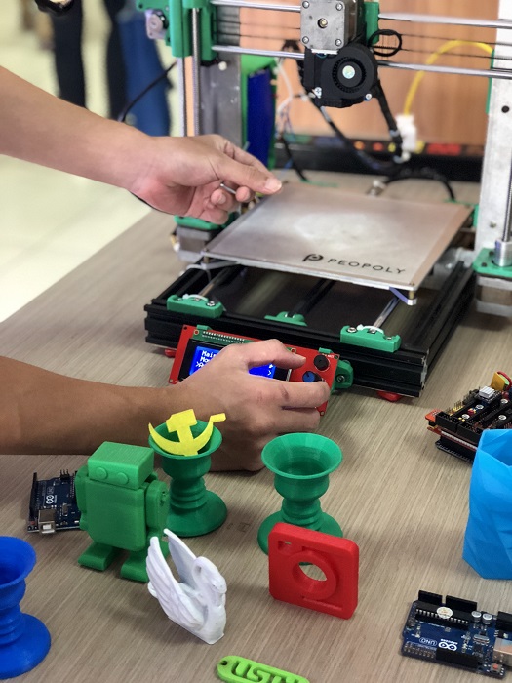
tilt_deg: -28.1
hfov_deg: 25.7
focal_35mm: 57
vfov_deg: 33.8
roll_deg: +1.1
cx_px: 256
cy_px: 342
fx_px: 1124
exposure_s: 1/50
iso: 500
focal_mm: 6.6
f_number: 2.8
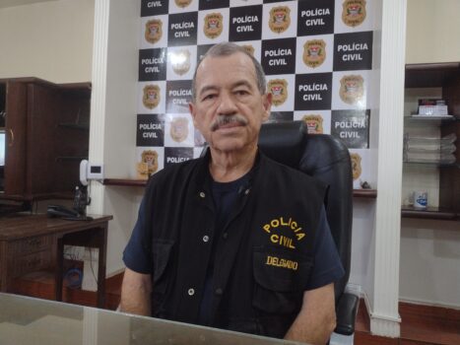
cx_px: 230
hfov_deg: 65.3
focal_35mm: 27
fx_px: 359
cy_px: 172
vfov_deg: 51.3
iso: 428
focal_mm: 4.71
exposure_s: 1/40
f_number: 1.7
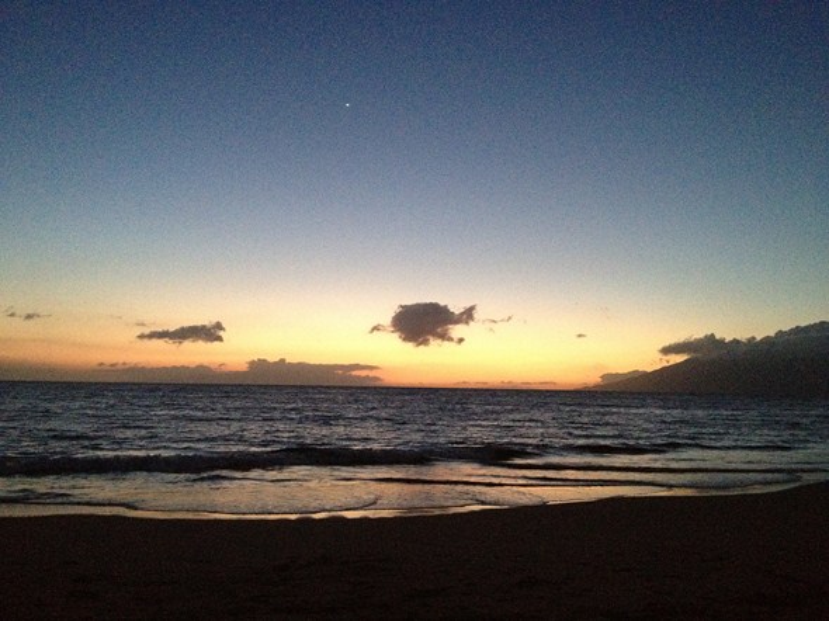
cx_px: 414
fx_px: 838
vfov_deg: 40.7
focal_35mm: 35
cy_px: 310
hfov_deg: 52.6
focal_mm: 4.28
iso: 640
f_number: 2.4
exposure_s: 1/15
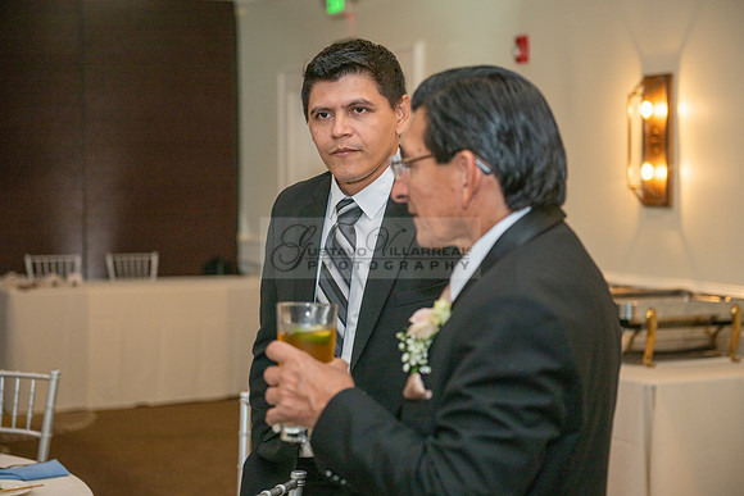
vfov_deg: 19.5
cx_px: 372
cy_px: 248
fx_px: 1447
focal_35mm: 70
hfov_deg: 28.8
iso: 400
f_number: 3.5
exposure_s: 1/200
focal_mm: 70
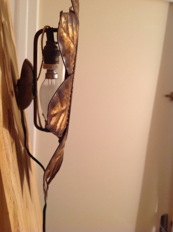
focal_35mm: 35
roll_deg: -1.8
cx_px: 86
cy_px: 116
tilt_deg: -2.7
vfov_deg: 52.7
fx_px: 234
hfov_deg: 40.6
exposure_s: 1/17
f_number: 2.4
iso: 200
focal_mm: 4.28
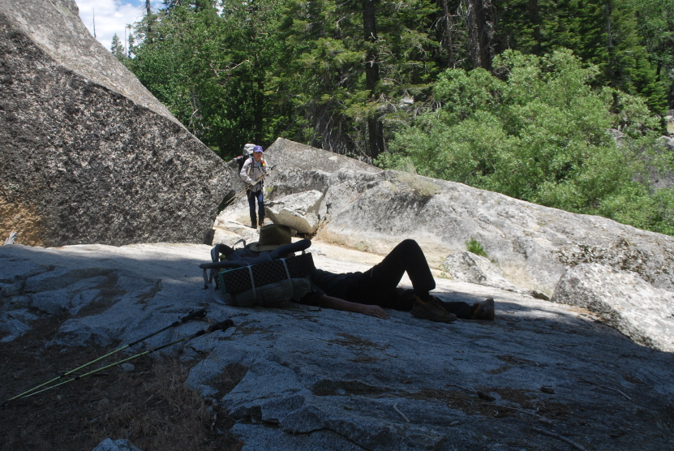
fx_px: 731
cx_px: 314
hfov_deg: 49.5
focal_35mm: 39
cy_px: 232
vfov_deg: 34.3
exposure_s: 1/200
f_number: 7.1
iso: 100
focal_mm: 24
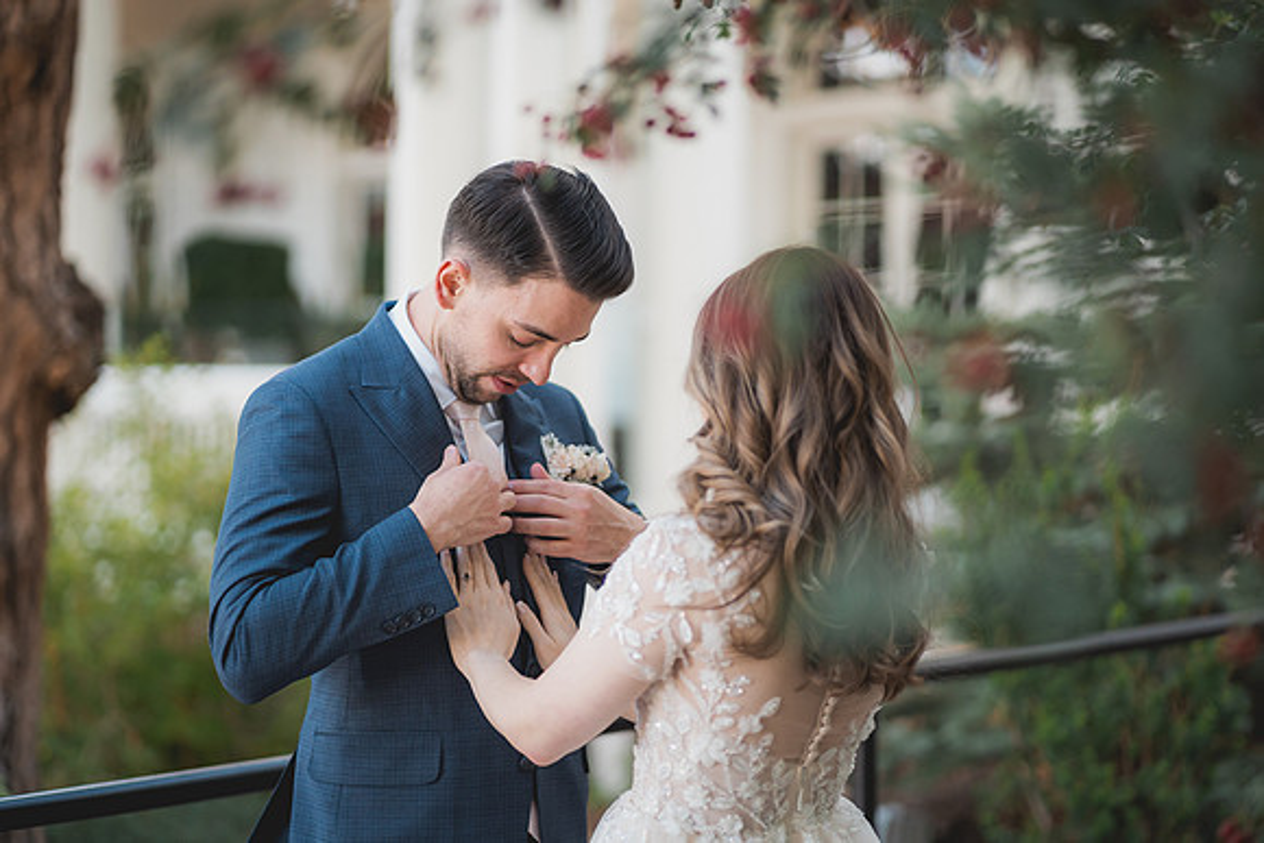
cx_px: 632
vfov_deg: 15.6
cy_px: 422
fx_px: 3082
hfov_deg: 23.2
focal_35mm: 88
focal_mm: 85
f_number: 1.8
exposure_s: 1/1000
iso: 1000
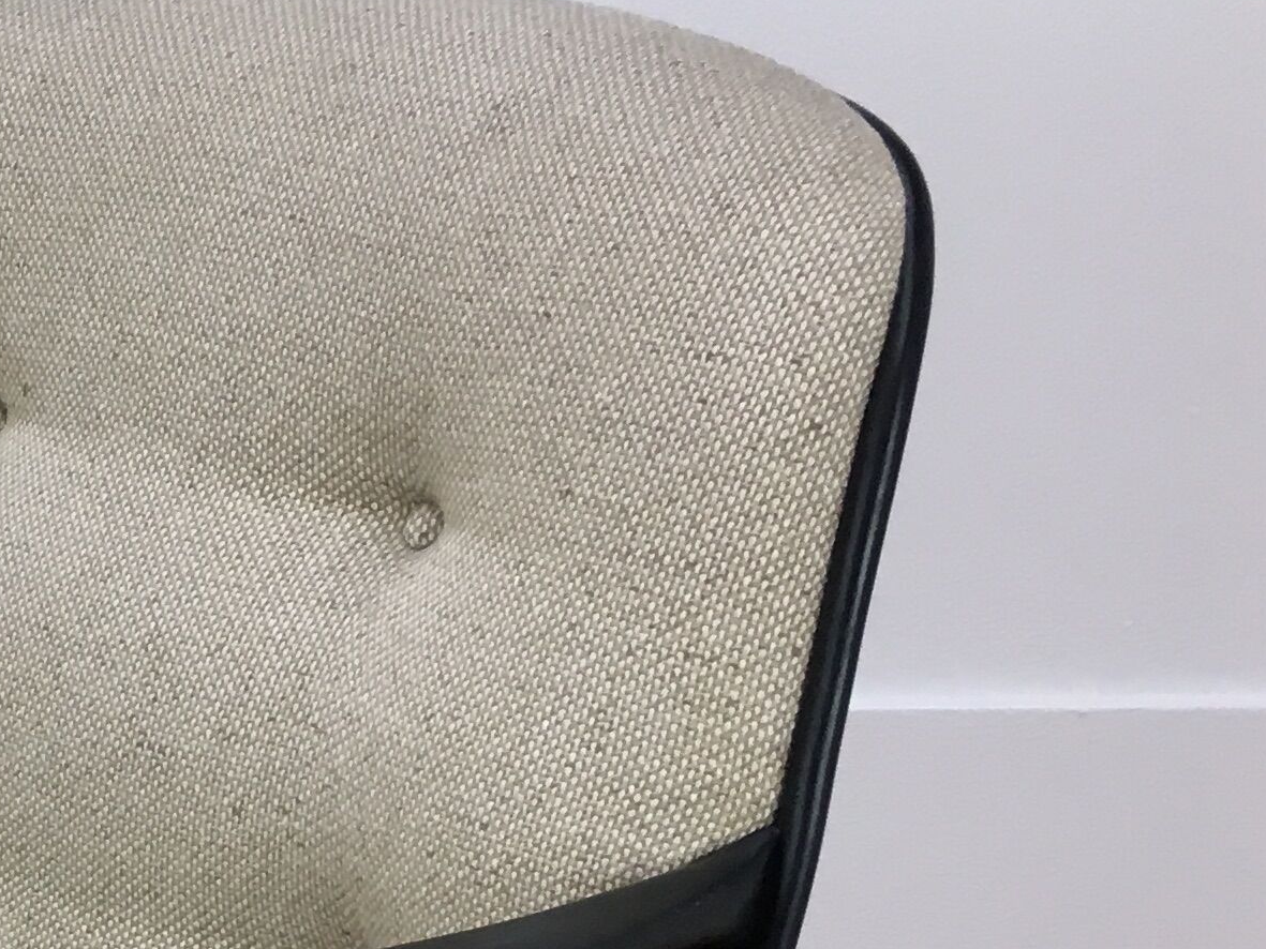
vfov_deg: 14.2
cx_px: -730
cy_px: 1301
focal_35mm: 99
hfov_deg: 17.5
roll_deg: -1.2
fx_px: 3621
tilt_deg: -25.2
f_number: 2.2
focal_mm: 4.15
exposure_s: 1/33
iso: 25
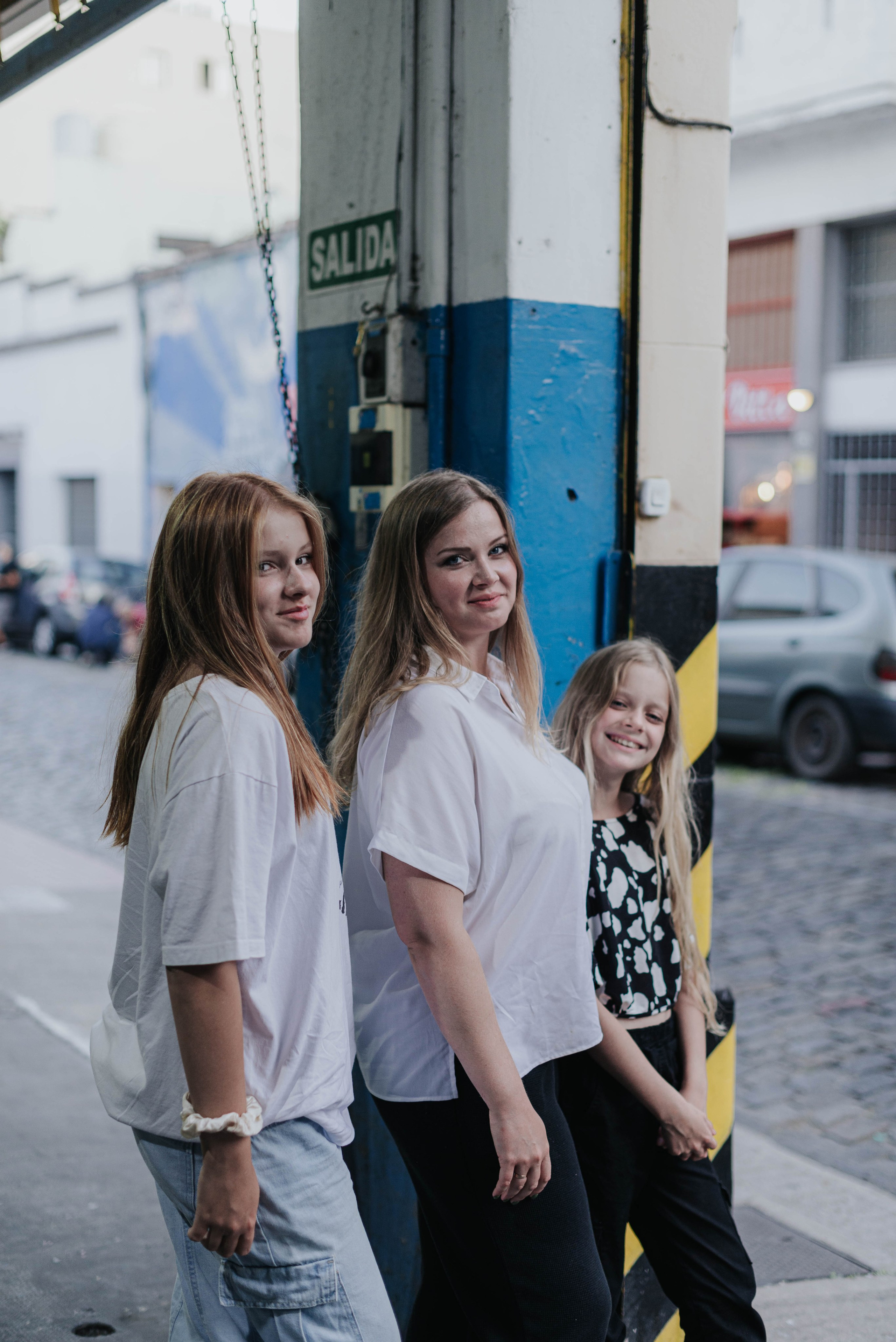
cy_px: 671
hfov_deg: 27.0
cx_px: 448
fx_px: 1865
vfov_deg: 39.6
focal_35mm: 50
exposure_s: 1/160
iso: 320
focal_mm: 50
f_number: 2
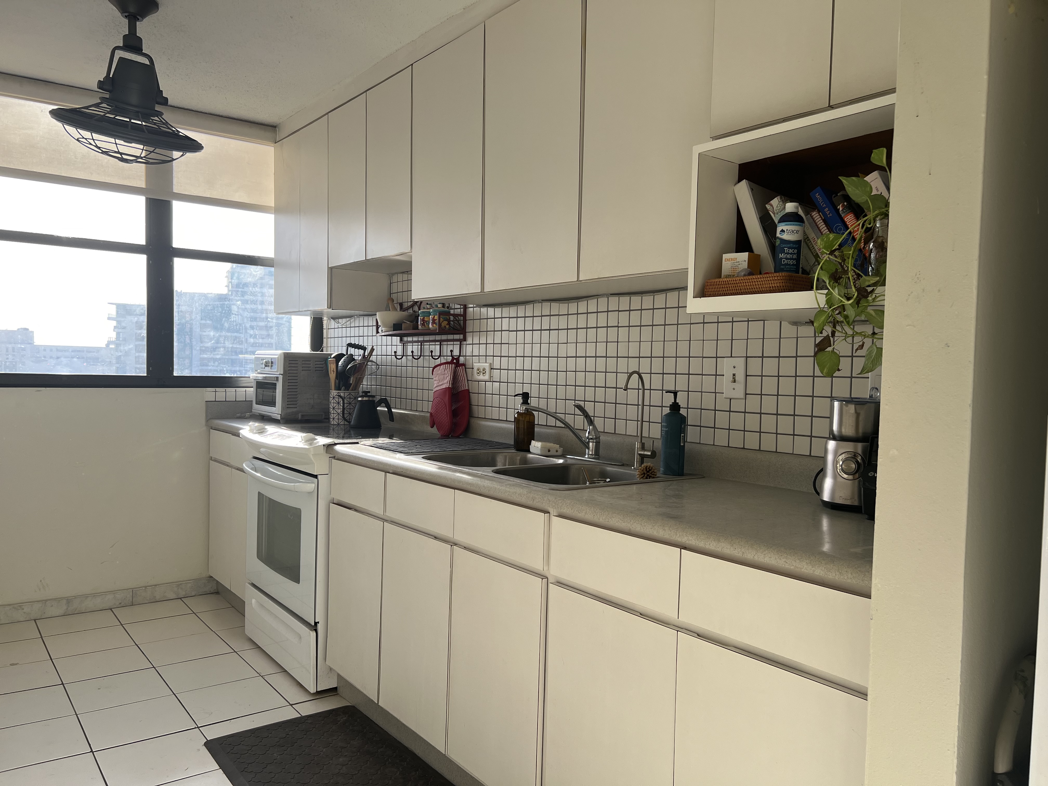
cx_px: 524
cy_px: 393
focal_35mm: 26
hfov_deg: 67.3
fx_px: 787
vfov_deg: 53.1
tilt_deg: -2.5
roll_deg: -1.4
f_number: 1.5
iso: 50
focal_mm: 5.7
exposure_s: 1/509
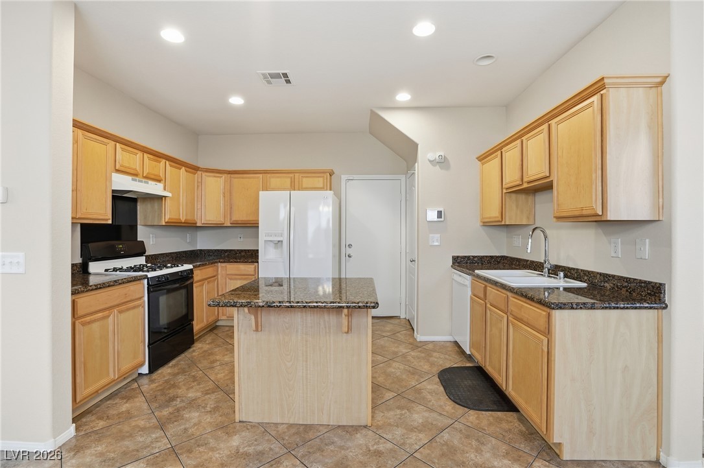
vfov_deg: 73.6
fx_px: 313
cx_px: 352
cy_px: 234
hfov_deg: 96.8
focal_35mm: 16
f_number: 9
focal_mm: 16
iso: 1000
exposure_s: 1/100
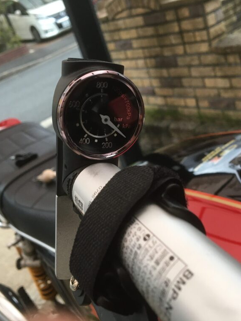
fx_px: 362
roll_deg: +19.4
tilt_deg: -25.4
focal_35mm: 39
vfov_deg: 47.9
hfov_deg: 36.8
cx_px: 133
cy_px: 160
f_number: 2.2
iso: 80
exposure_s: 1/30
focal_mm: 4.15
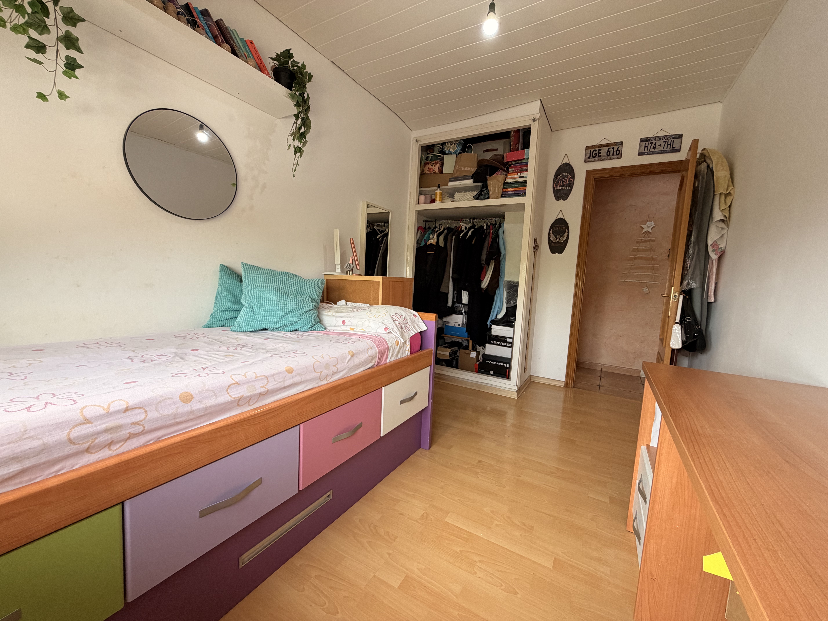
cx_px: 414
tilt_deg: -6.3
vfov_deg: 85.7
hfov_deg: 102.1
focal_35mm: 14
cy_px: 310
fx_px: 335
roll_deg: -2.9
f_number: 2.2
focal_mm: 2.22
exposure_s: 1/121
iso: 160
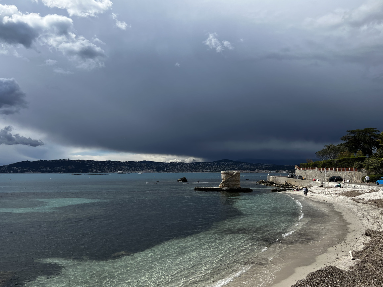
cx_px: 193
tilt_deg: +5.5
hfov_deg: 65.3
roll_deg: +0.0
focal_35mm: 27
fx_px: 299
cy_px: 144
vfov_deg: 51.4
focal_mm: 5.7
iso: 50
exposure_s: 1/7463
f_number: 1.5
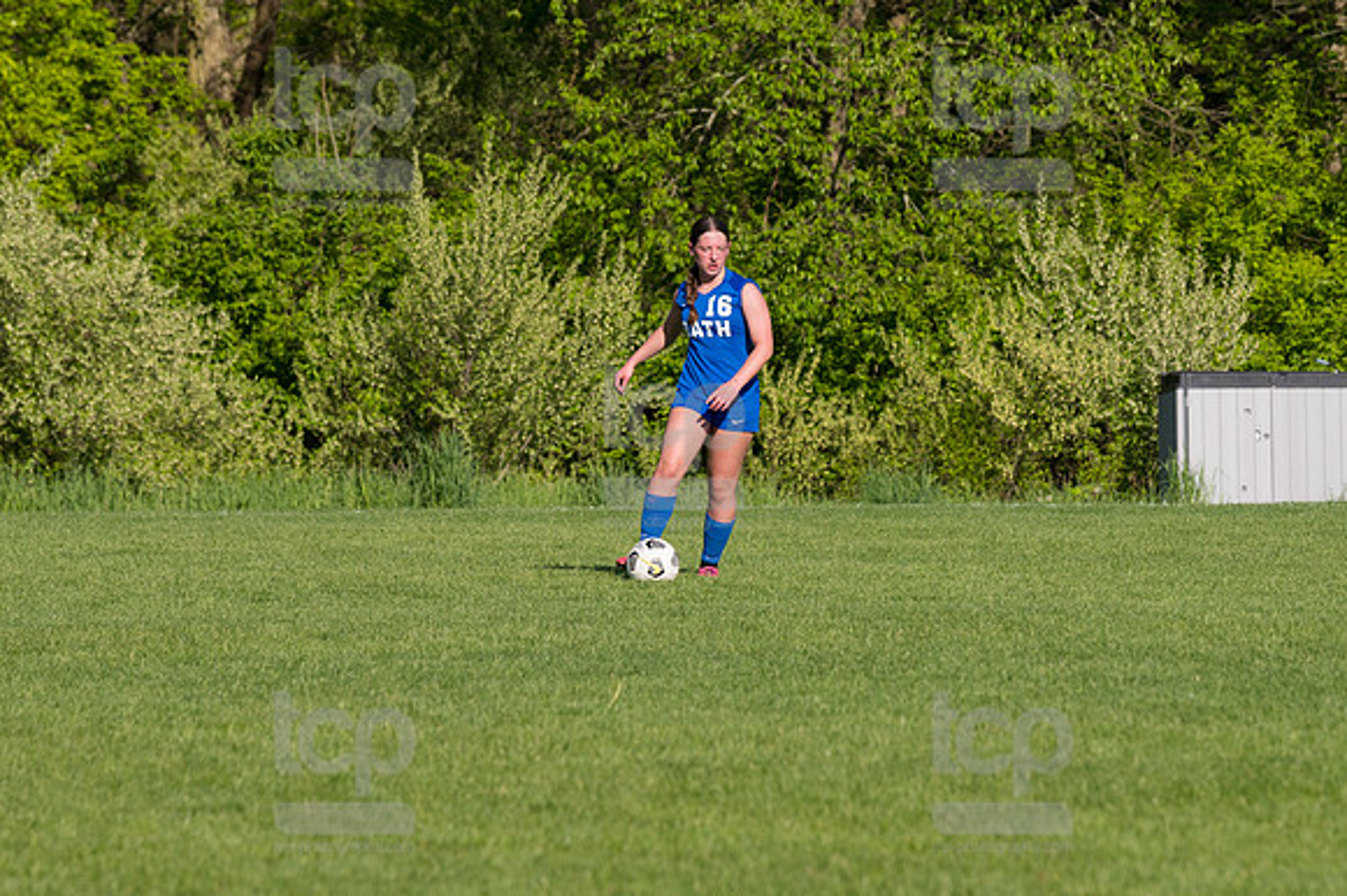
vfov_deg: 4.6
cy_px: 448
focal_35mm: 300
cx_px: 674
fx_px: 11218
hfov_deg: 6.9
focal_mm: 200
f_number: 5.6
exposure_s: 1/1600
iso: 250
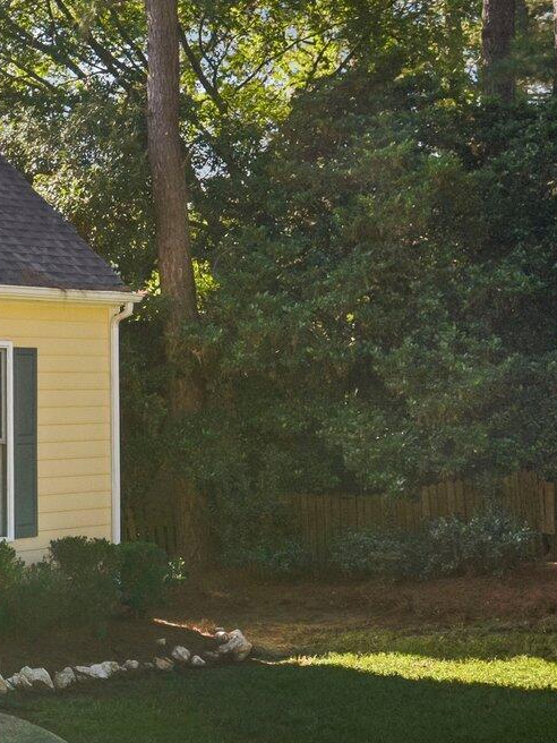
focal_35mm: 60
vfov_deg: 32.2
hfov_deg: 20.9
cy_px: 338
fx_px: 1287
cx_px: -268
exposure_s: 1/250
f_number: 8
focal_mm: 20
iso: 160
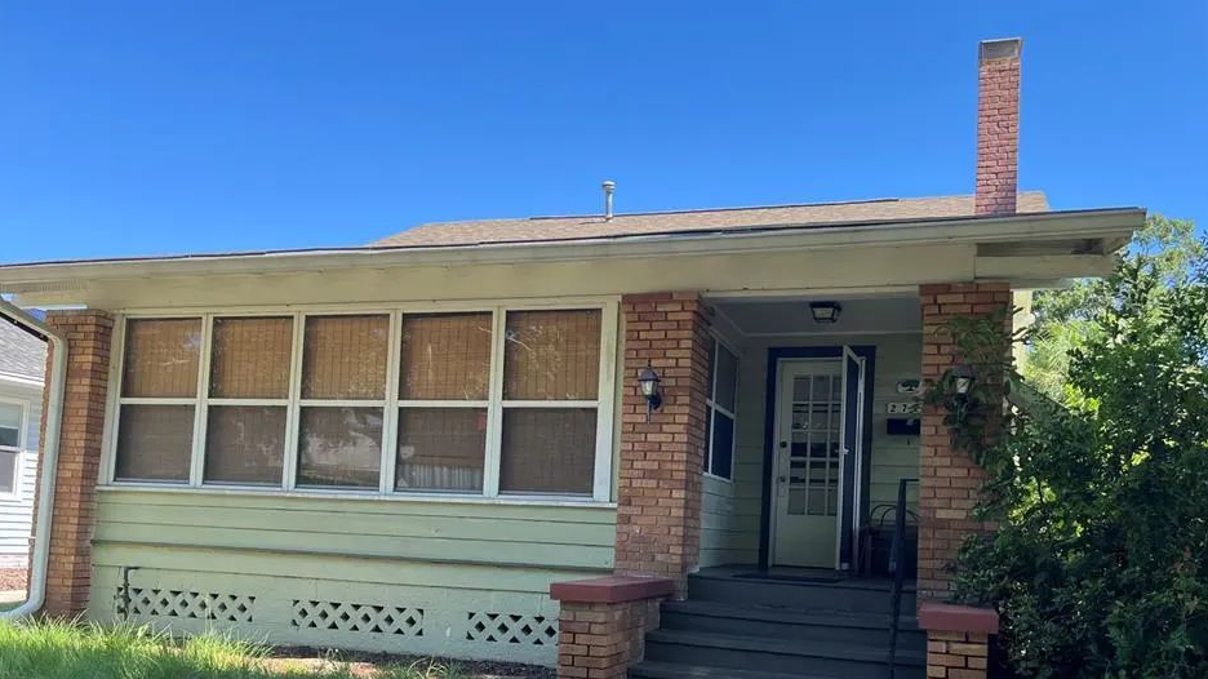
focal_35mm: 31
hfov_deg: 62.6
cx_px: 648
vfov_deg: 37.3
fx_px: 993
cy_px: 454
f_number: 1.6
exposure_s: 1/804
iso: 50
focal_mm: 5.1
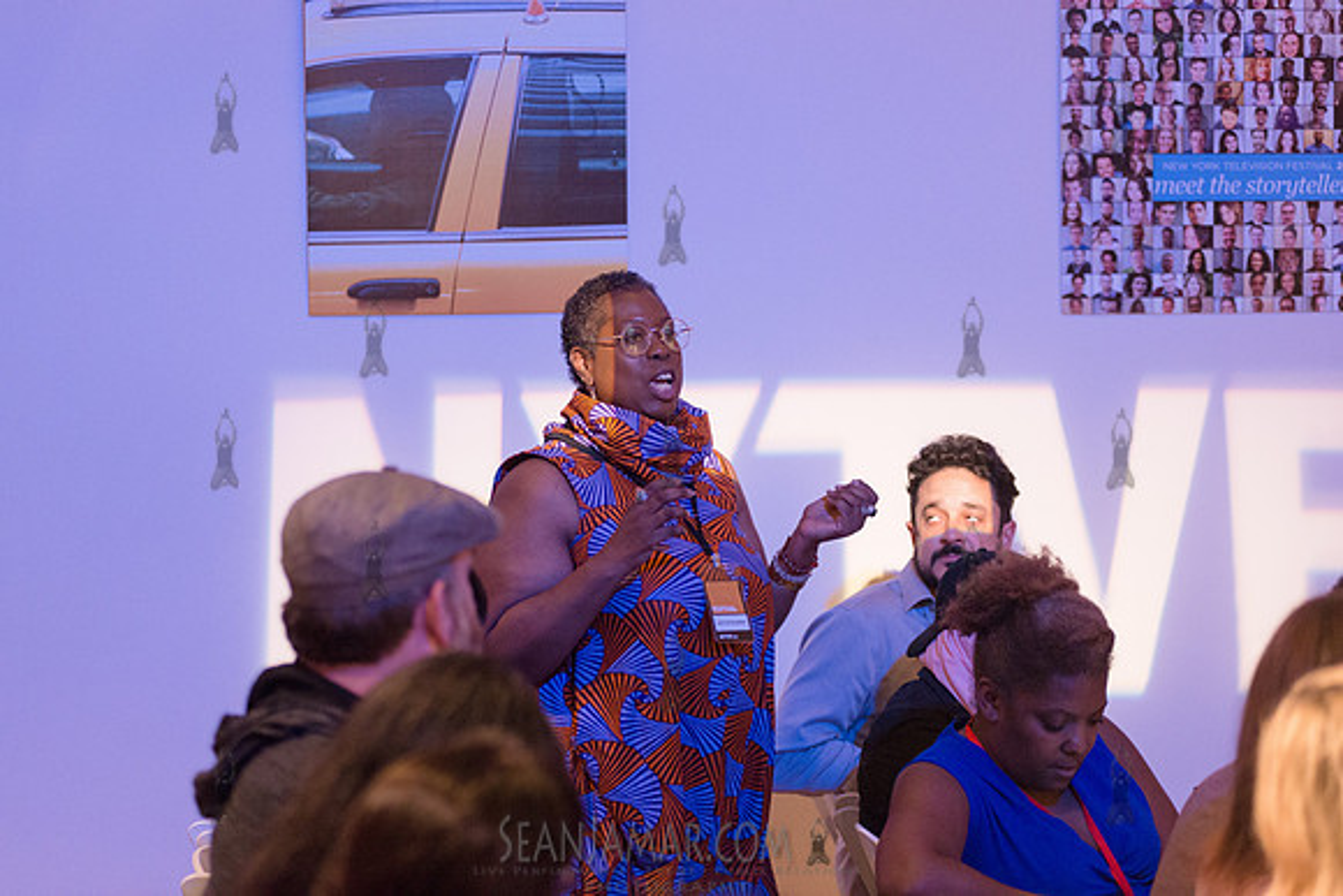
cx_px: 672
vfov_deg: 15.9
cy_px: 448
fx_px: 3209
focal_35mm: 86
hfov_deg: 23.6
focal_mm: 86
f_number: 2.8
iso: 4000
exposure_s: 1/200
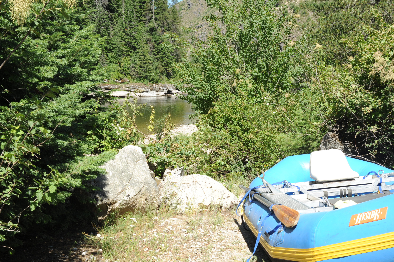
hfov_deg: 43.5
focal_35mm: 45
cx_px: 226
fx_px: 492
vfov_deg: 29.8
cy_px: 132
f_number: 13
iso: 500
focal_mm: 35
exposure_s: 1/320
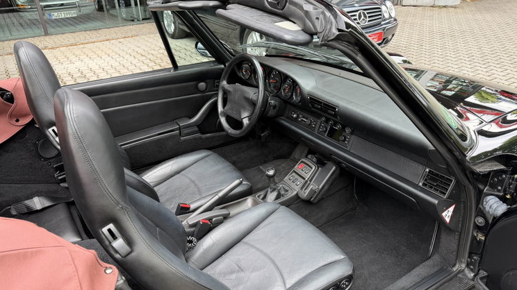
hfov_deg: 69.9
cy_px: 167
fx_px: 370
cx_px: 254
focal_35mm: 27
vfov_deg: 42.7
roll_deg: +3.2
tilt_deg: -29.1
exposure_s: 1/121
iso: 80
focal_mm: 6.76
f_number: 1.78
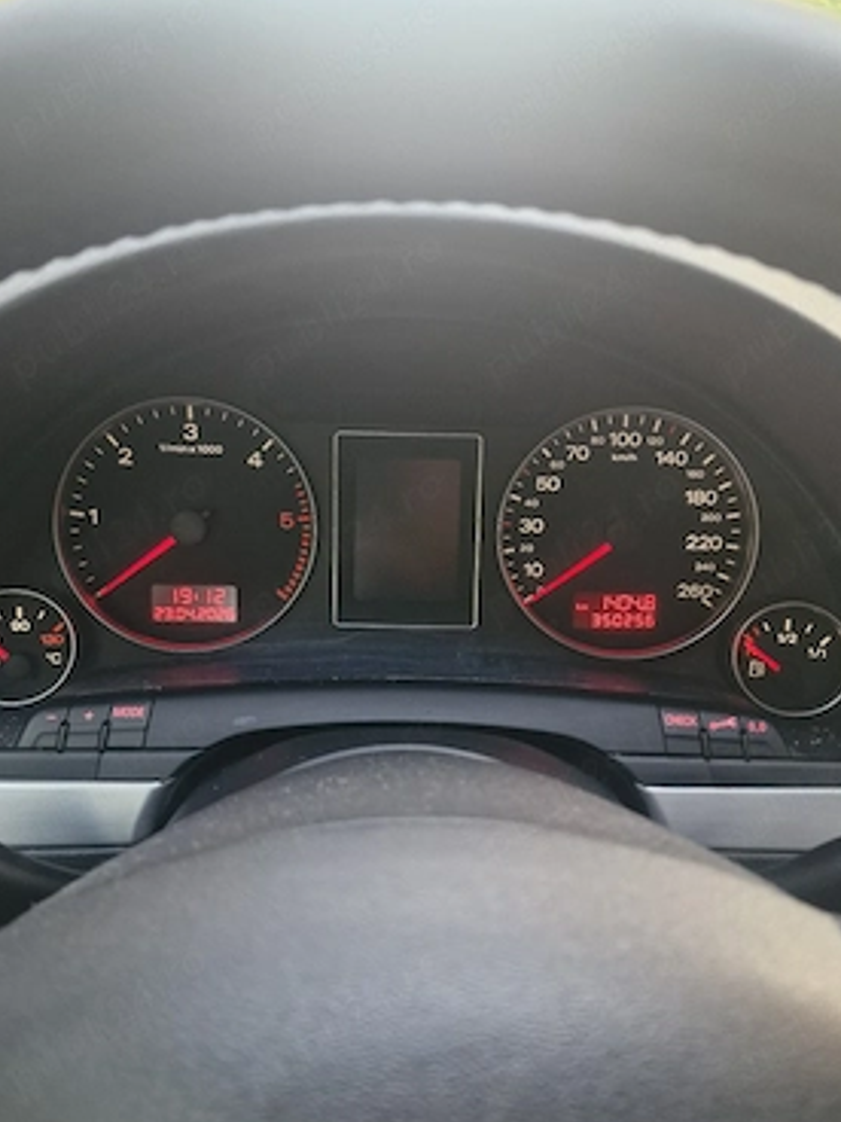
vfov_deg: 69.4
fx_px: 810
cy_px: 582
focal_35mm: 25
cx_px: 405
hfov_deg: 54.9
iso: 800
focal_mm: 5.54
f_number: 1.8
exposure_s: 1/50
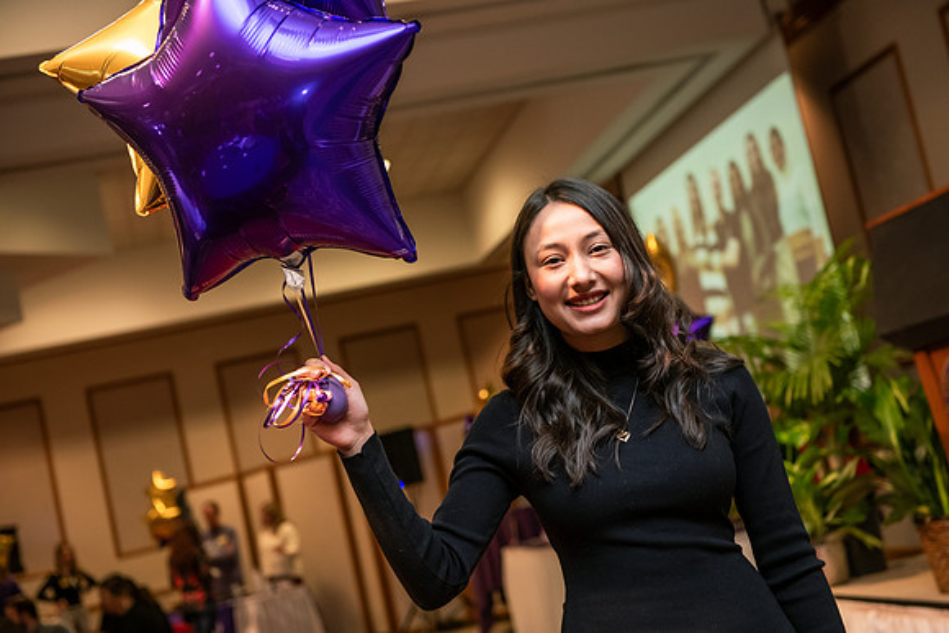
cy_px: 316
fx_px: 1529
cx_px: 474
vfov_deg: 23.4
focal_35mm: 58
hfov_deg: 34.5
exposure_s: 1/160
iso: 1600
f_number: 3.5
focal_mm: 58
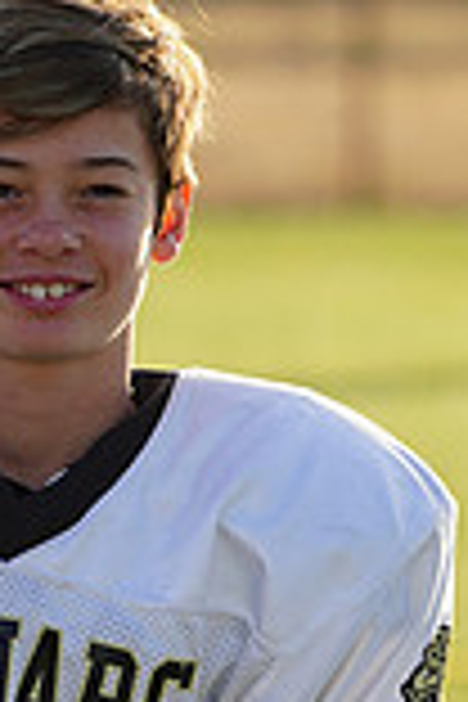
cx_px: -40
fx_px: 14955
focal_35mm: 767
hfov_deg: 1.8
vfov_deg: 2.7
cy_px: 981
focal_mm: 206
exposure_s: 1/250
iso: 100
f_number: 5.6
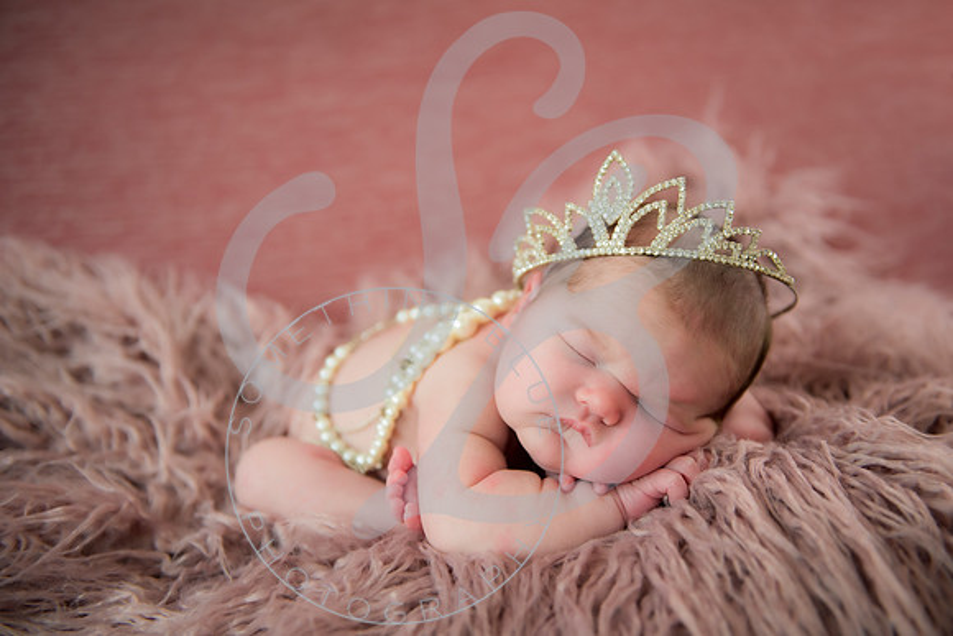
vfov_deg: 30.5
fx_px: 1165
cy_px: 318
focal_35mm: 44
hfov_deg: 44.5
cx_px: 476
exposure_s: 1/125
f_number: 2.8
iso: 800
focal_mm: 44
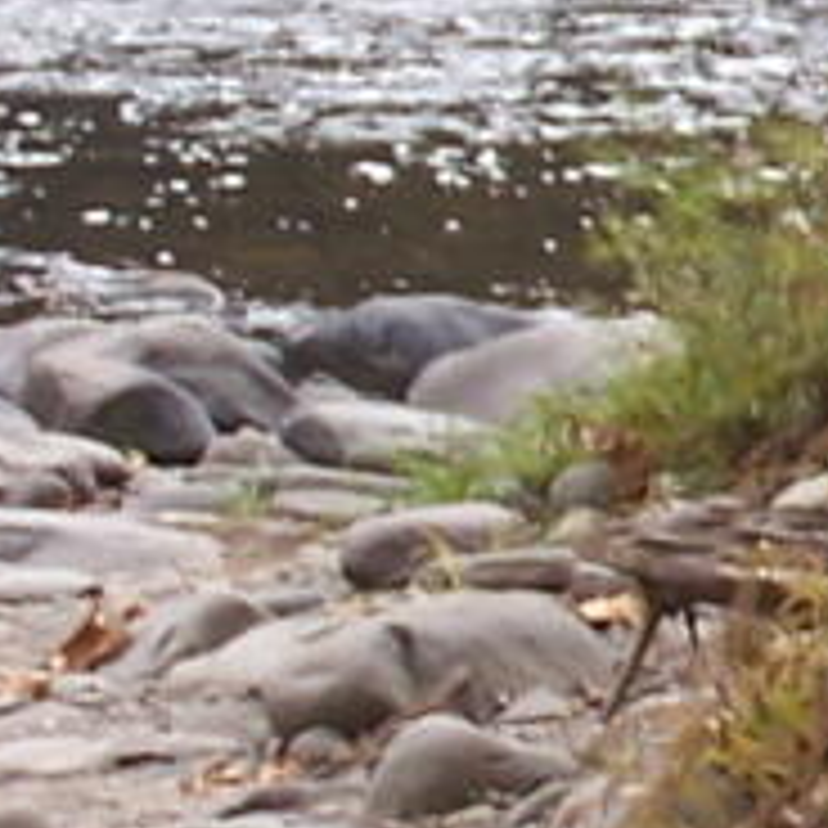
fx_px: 11907
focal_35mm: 440
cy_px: 281
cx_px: 2120
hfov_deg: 3.9
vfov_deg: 4.0
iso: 80
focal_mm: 11.1
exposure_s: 1/320
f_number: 3.2
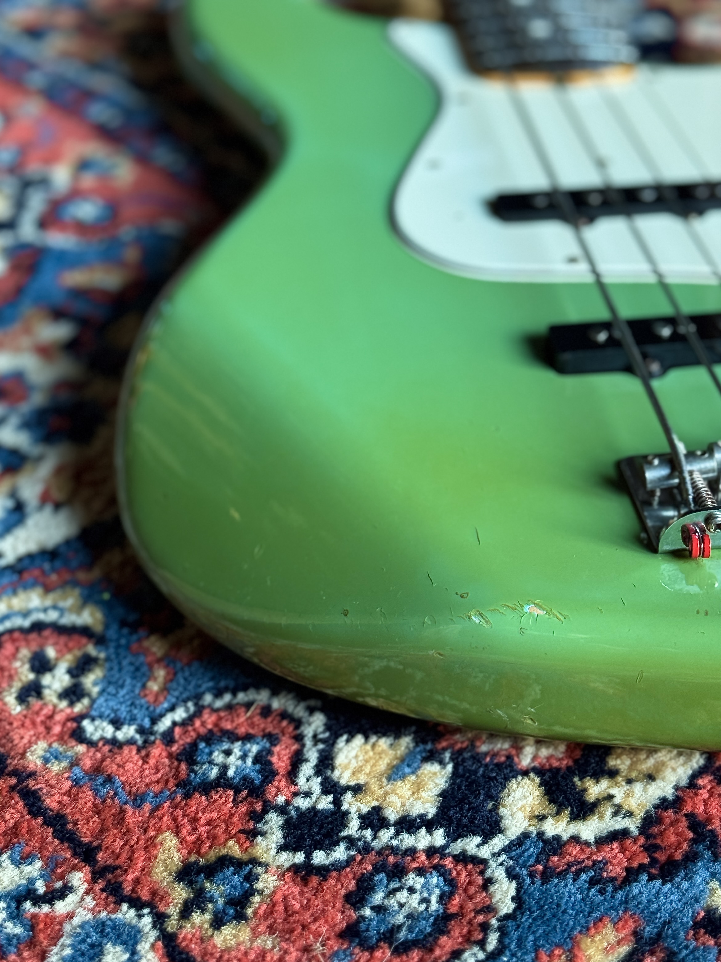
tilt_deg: -34.5
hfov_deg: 23.6
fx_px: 1722
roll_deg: -1.1
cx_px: 451
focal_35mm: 62
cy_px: 422
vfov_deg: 31.2
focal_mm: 6.76
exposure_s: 1/40
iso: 320
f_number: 1.78
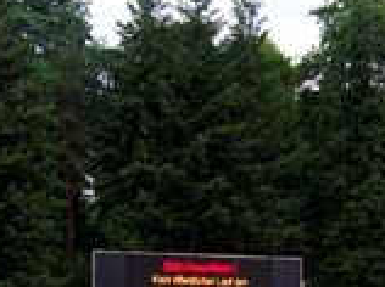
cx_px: 439
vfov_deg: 14.4
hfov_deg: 19.3
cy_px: 396
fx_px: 1077
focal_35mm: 97
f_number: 2.7
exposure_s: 1/423
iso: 80
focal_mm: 5.6
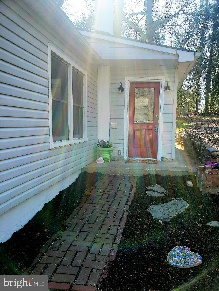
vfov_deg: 67.3
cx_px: 110
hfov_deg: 53.1
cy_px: 146
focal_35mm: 26
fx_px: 219
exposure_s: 1/432
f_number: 2.4
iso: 50
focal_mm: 4.3
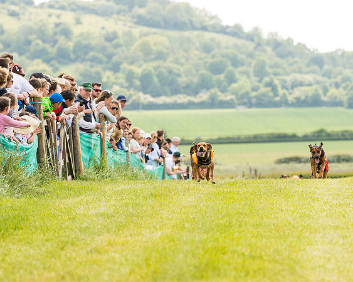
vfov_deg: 4.9
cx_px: 206
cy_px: 148
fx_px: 3314
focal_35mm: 317
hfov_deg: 6.1
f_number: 4
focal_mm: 175
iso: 400
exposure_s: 1/1250
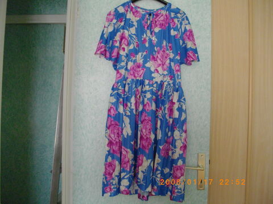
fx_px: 252
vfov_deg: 44.2
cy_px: 102
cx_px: 136
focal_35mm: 32
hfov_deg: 56.8
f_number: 2.9
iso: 340
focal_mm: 5.7
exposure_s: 1/50
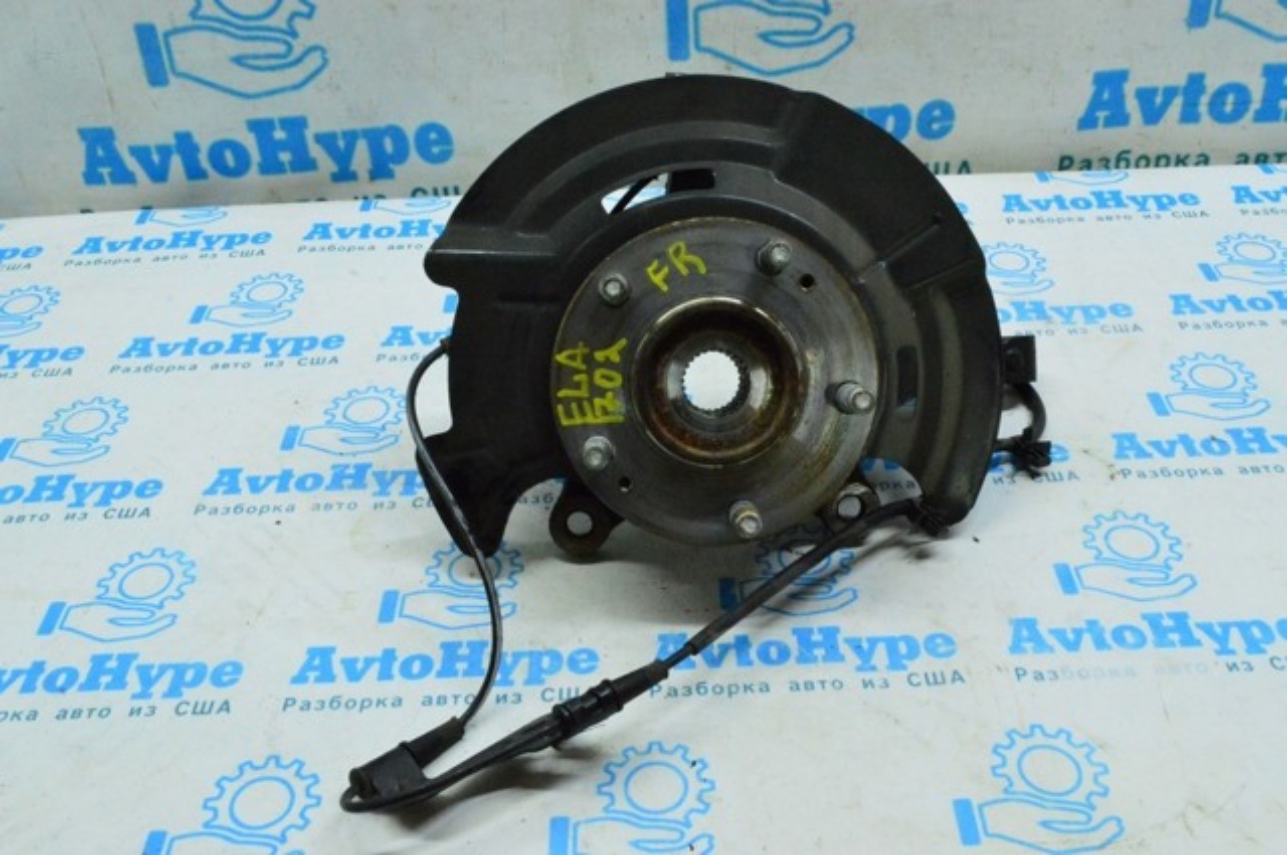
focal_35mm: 36
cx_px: 644
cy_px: 428
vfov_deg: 36.8
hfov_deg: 53.2
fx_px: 1285
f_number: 25
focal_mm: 24
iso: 6400
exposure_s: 1/30
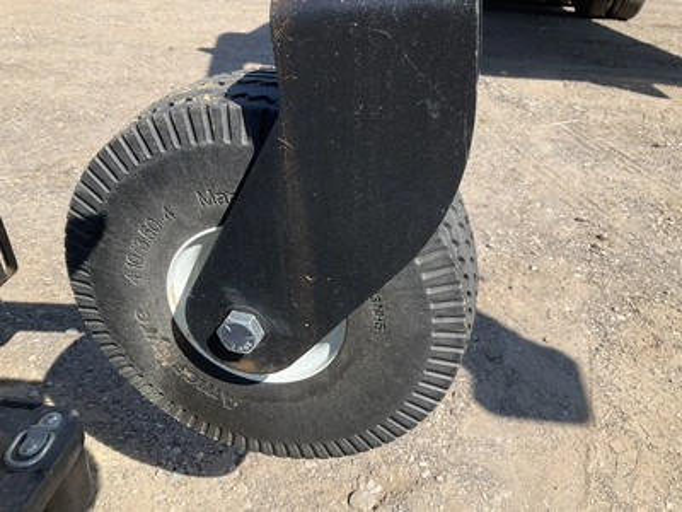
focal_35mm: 29
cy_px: 256
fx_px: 571
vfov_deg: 48.2
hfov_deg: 61.7
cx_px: 341
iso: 25
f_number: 1.8
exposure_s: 1/997
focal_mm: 3
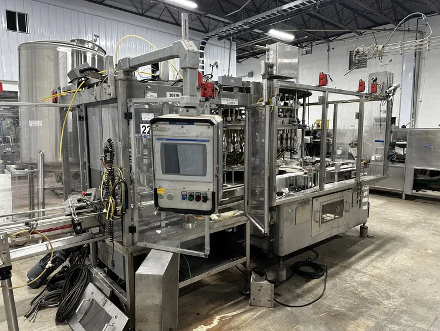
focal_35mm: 24
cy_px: 166
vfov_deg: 56.8
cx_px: 220
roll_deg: +0.4
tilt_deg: -9.2
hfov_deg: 71.6
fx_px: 305
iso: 160
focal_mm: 6.86
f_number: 1.78
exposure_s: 1/60
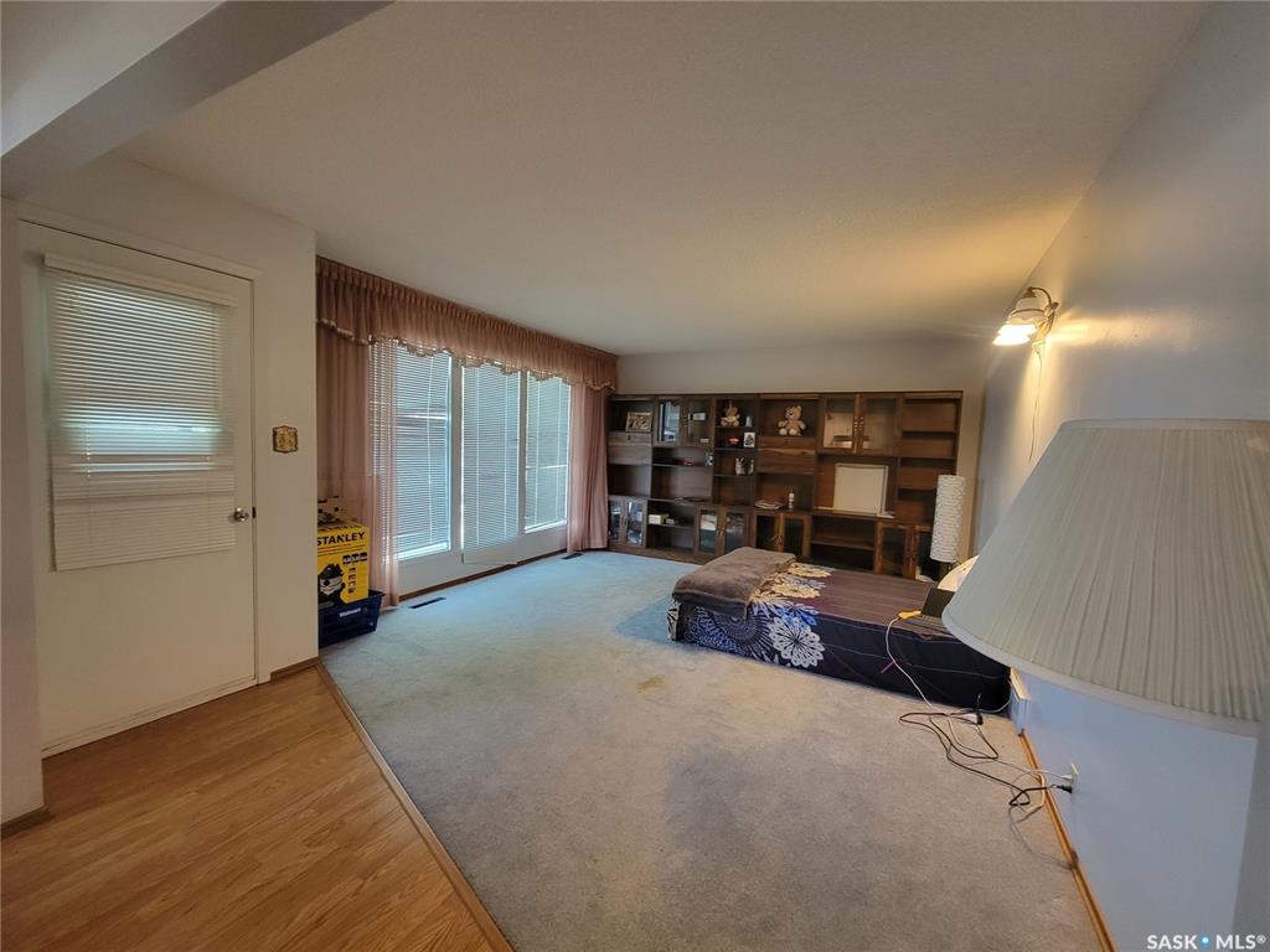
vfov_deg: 89.9
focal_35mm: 13
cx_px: 635
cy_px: 476
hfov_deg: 106.2
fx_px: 477
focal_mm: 2.2
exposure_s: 1/30
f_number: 2.2
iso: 320
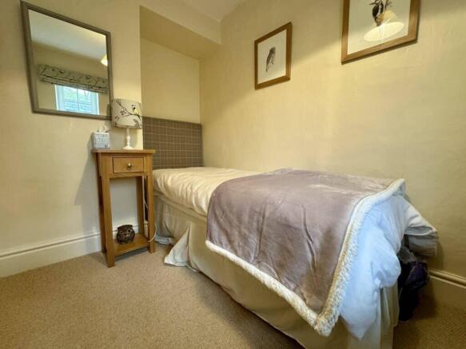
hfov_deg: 102.1
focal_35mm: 14
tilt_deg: -5.5
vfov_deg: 85.7
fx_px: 188
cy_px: 174
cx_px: 233
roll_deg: -0.6
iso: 160
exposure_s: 1/50
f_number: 2.2
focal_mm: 2.22
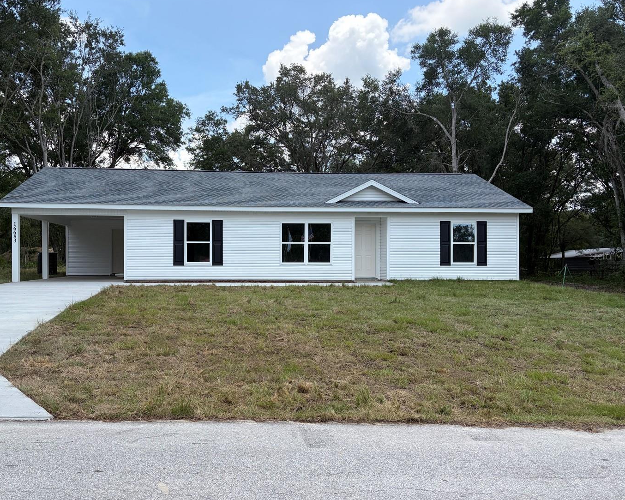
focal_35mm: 30
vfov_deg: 48.5
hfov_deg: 58.5
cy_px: 256
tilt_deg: +0.5
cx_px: 264
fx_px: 555
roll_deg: +0.4
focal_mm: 5.96
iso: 64
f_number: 1.6
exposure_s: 1/2283
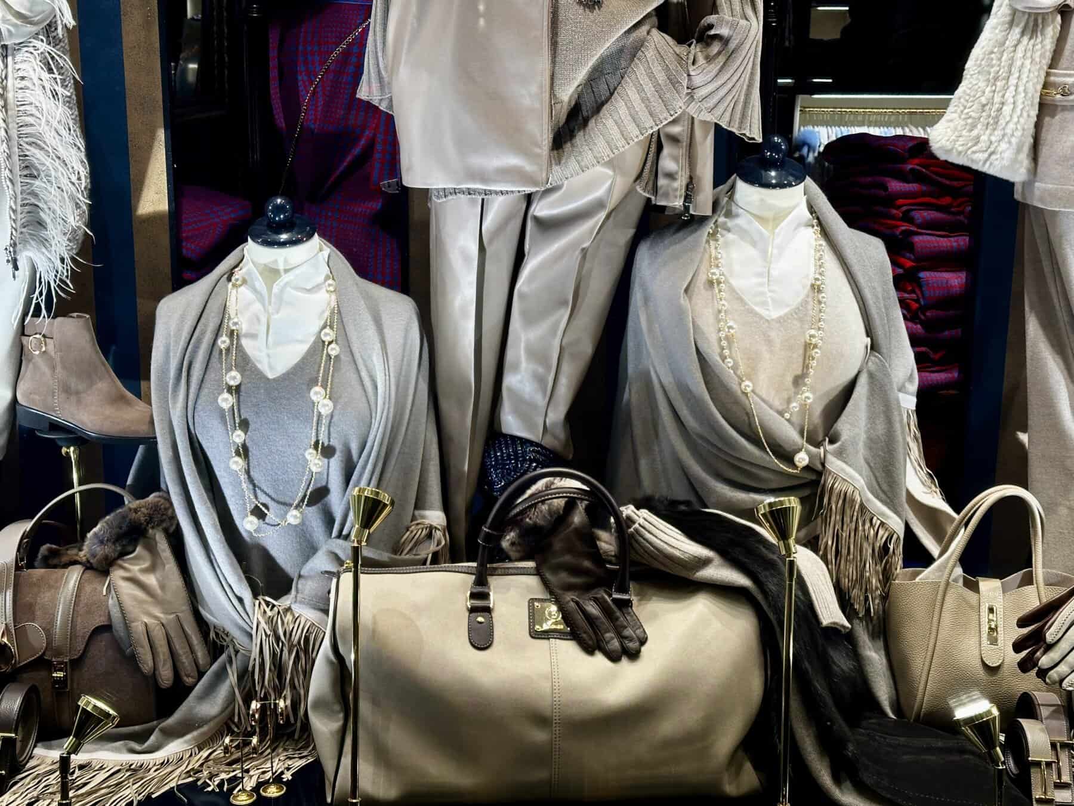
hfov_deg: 39.7
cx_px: 537
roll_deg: -0.4
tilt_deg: -12.4
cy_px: 403
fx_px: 1489
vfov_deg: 30.3
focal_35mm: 48
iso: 80
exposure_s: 1/100
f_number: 1.78
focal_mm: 6.86
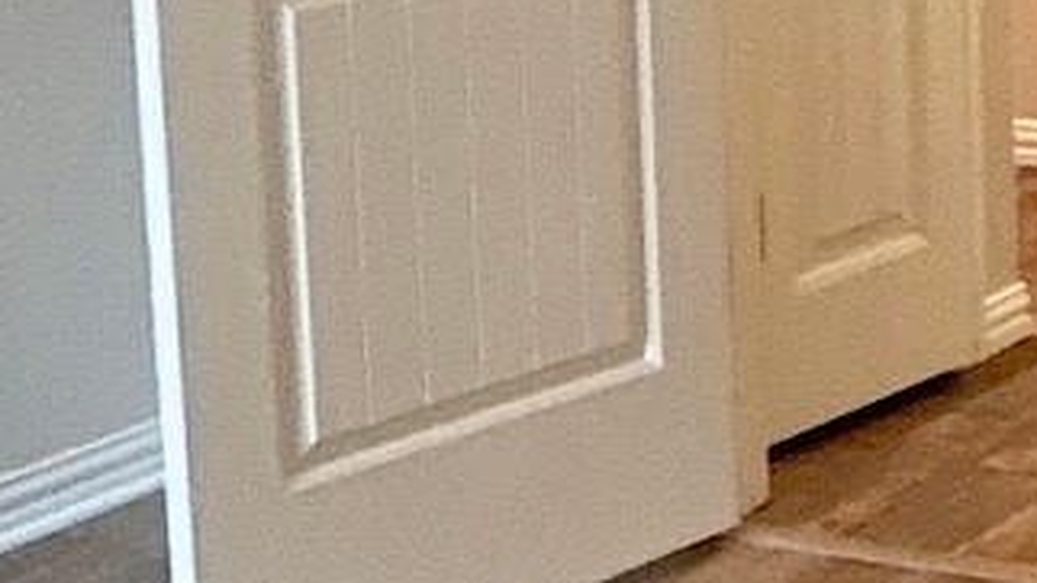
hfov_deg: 19.2
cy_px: -889
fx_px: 2502
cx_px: 1726
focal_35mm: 91
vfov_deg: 10.9
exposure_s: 1/60
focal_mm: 2.22
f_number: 2.2
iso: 400
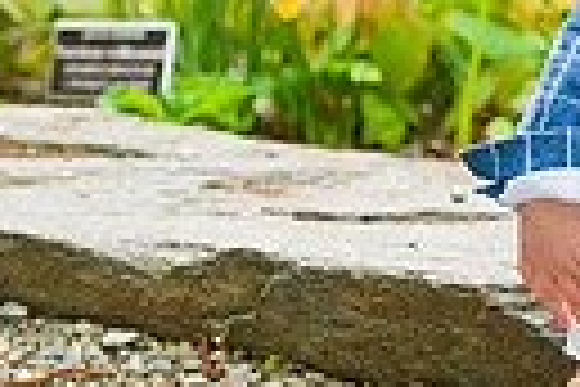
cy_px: -158
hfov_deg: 3.4
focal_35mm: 608
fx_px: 9795
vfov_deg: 2.3
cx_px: 904
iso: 200
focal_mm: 135
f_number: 3.2
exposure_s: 1/320
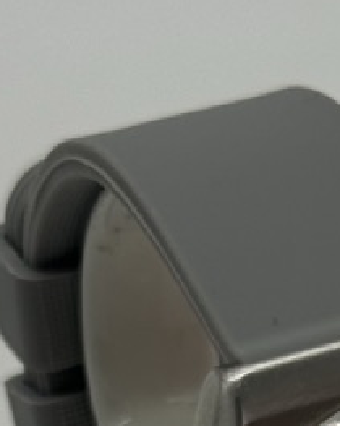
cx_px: 426
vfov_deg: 8.2
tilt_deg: -43.1
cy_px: 761
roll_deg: -0.8
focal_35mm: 228
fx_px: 2871
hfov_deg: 6.7
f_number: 1.78
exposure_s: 1/765
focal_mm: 6.76
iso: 64
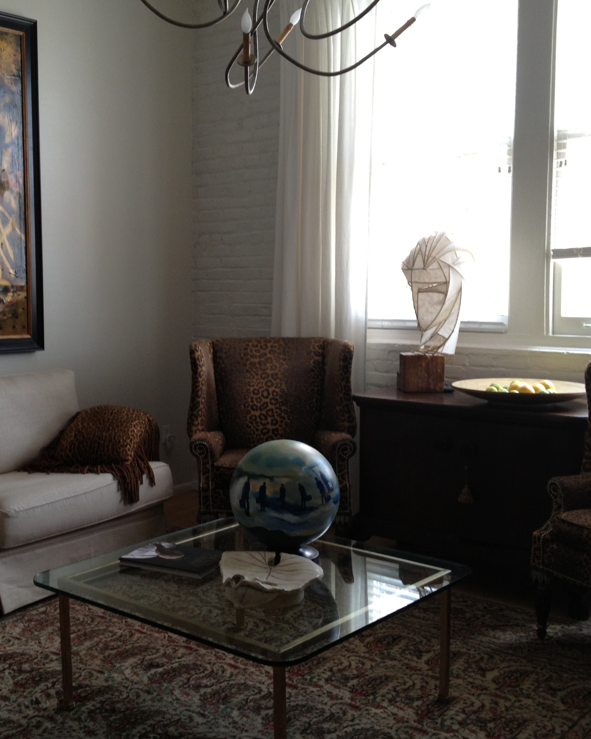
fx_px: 1006
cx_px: 198
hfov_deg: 32.5
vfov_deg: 40.3
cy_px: 371
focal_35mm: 46
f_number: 2.4
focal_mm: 4.28
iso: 64
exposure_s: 1/30
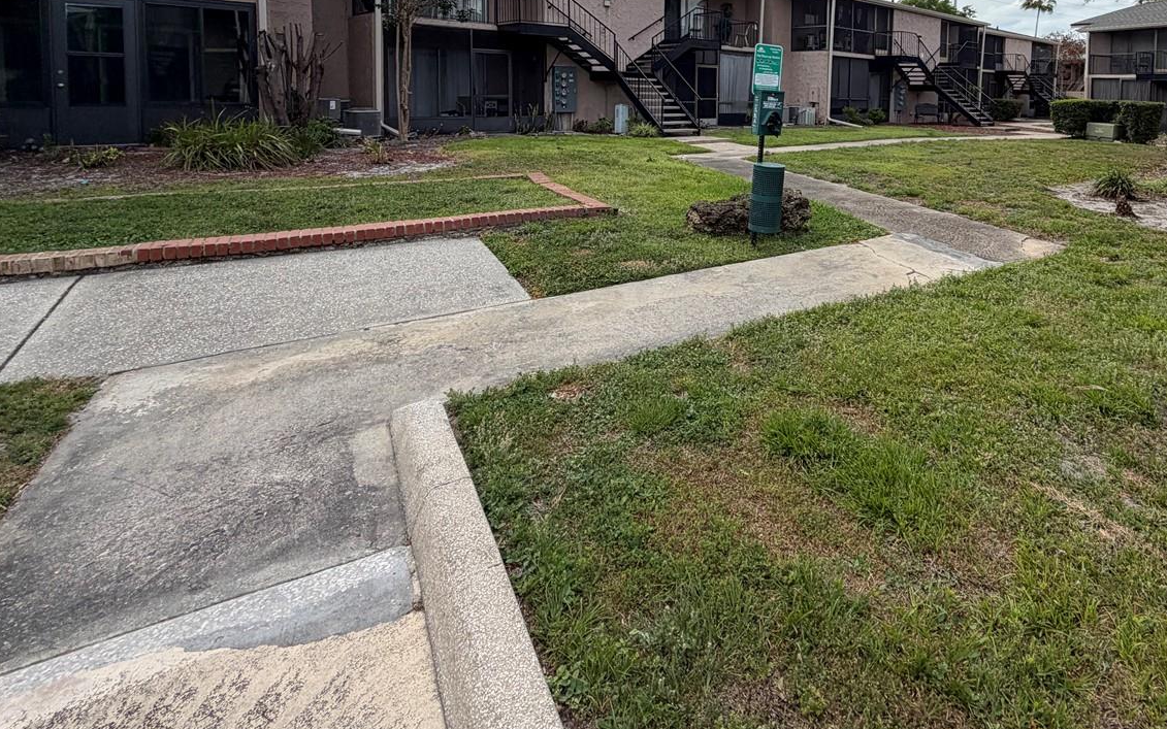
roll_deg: -1.8
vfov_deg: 52.8
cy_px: 126
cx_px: 786
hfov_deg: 79.3
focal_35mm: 21
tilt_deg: -3.2
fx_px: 668
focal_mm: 2.22
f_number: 2.2
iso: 25
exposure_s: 1/770
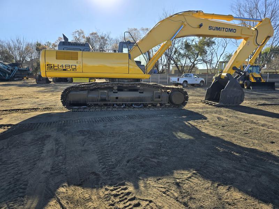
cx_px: 140
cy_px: 104
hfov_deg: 73.9
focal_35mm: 23
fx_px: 185
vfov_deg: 58.9
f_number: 1.7
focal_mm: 6.3
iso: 12
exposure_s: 1/662
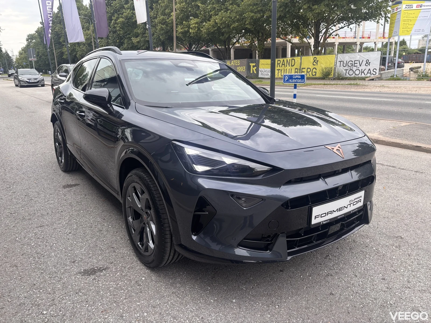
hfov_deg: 67.3
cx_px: 216
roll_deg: +3.2
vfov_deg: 53.1
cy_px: 162
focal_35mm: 26
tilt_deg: -17.0
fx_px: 324
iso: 50
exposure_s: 1/799
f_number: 1.6
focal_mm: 5.96
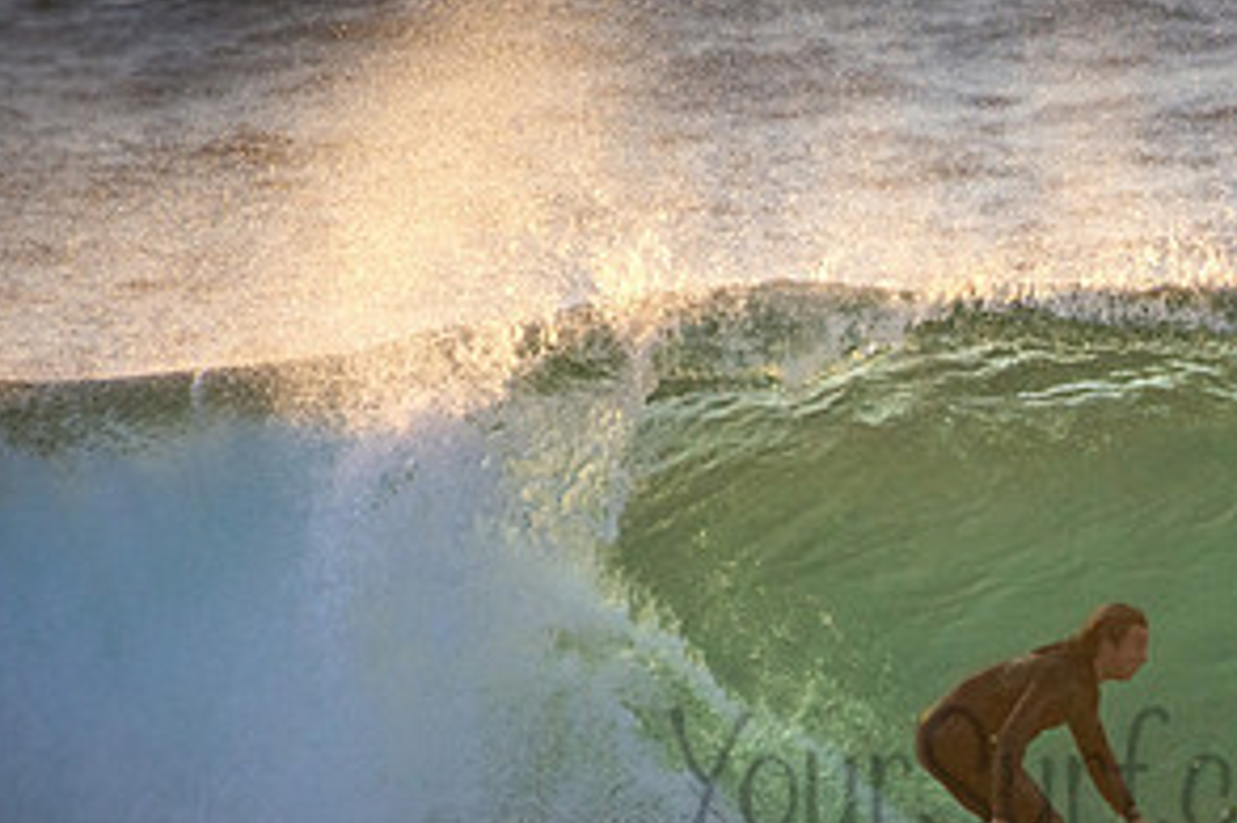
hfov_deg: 1.4
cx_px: 1106
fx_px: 51030
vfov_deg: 0.9
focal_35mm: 1486
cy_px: 736
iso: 900
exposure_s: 1/2000
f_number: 5.6
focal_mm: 500
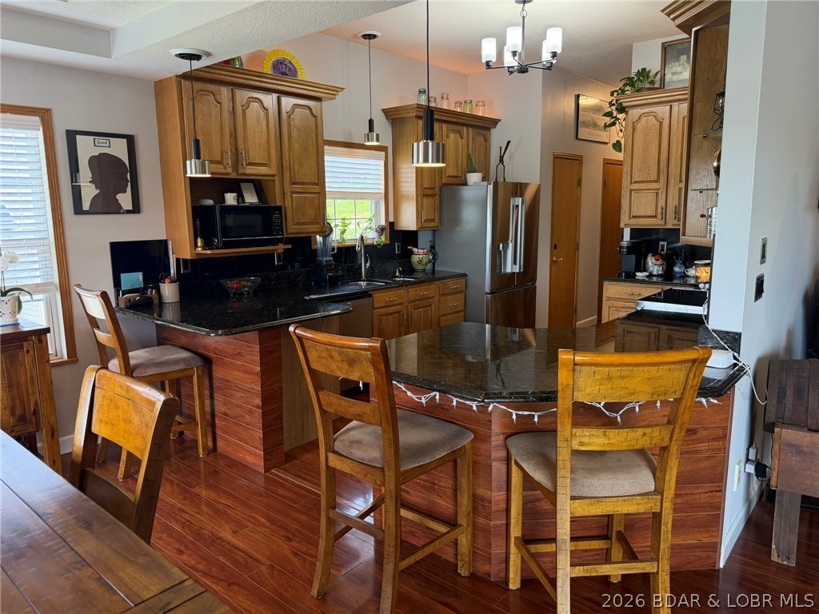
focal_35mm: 24
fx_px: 568
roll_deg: +1.3
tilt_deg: -9.8
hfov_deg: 71.6
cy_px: 307
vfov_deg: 56.8
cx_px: 410
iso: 320
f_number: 1.78
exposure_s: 1/120
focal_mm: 6.76
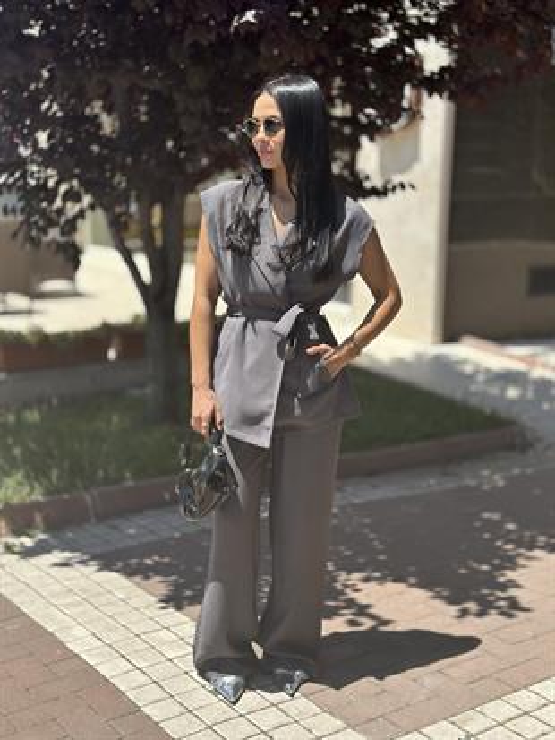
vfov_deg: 39.6
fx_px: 1026
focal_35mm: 48
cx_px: 278
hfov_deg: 30.3
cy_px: 370
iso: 100
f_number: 1.78
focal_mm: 6.86
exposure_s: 1/2410
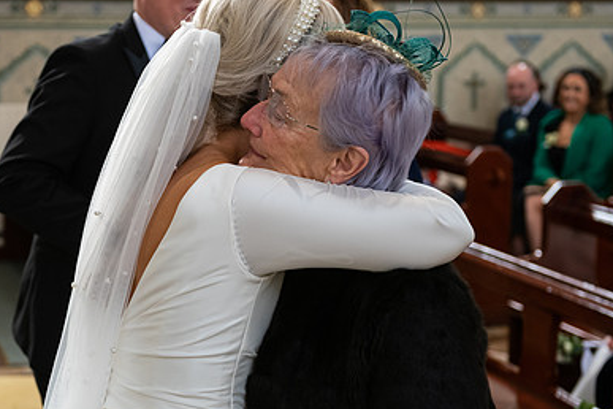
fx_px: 1277
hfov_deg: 26.9
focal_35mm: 75
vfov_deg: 18.2
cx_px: 250
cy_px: 240
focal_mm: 50
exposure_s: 1/250
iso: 1000
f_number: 3.5
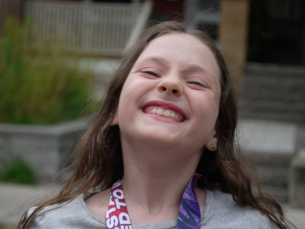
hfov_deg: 21.5
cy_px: 140
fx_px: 802
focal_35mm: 91
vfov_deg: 16.2
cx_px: 151
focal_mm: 35
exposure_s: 1/250
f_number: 2.8
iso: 100
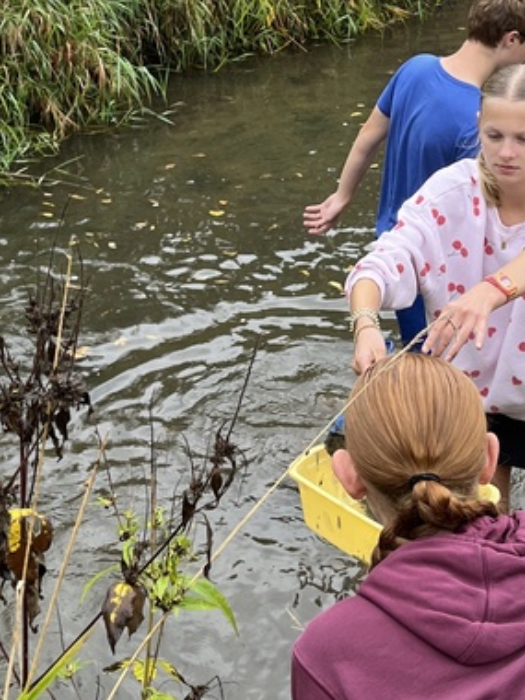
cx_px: 227
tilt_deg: -23.0
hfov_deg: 21.0
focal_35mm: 70
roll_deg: +1.3
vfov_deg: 27.7
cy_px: 256
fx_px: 1416
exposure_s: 1/169
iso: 40
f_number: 1.6
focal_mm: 5.1
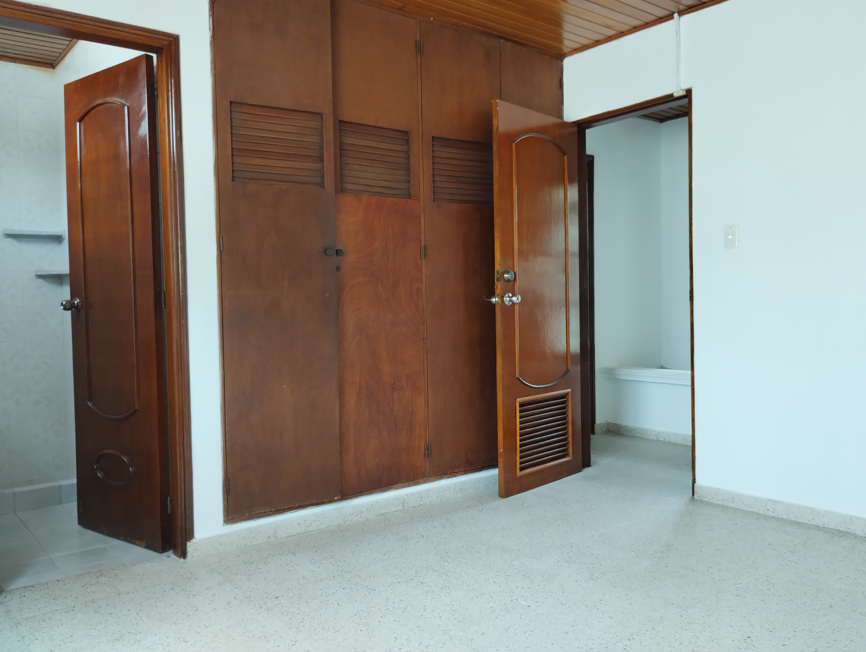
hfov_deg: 63.4
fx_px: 701
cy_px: 326
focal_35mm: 28
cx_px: 433
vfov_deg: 49.9
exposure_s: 1/30
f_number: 1.8
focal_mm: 4.27
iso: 259
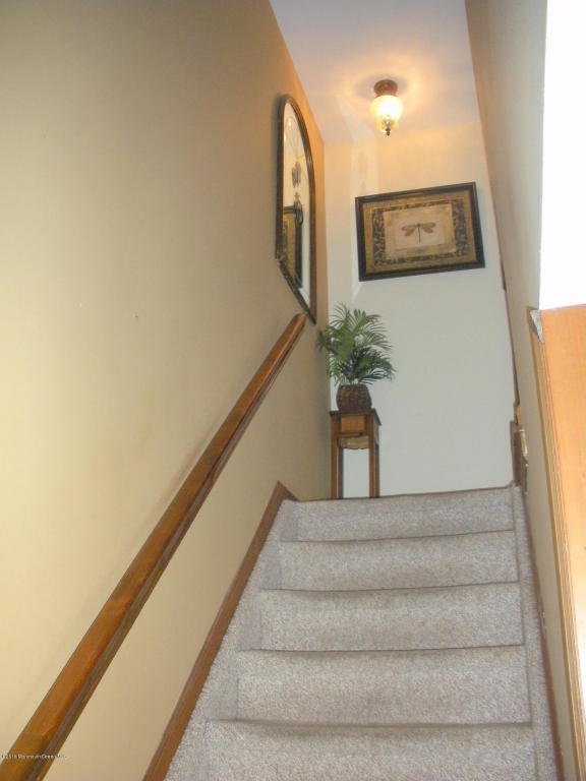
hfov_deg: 40.7
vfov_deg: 52.6
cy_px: 390
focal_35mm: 35
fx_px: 790
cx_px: 293
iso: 400
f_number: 3.5
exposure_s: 1/60
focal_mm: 6.3
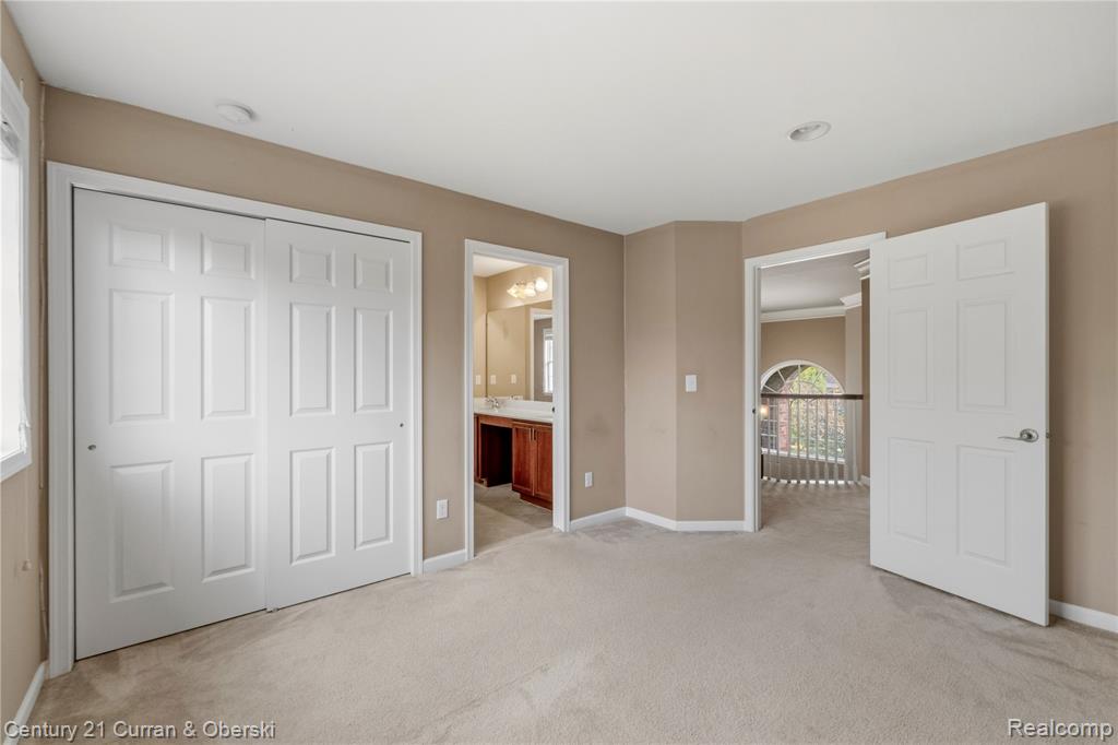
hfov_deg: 100.4
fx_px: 466
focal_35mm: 15
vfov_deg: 77.3
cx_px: 559
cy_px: 372
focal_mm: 10
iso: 1250
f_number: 8
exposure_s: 1/4
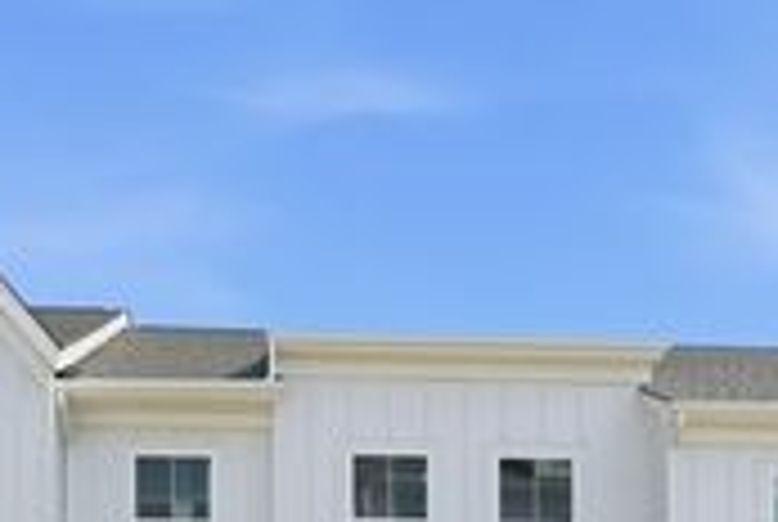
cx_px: 220
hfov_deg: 39.5
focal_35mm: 49
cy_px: 711
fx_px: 1061
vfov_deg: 23.7
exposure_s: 1/400
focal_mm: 17
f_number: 7.1
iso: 250
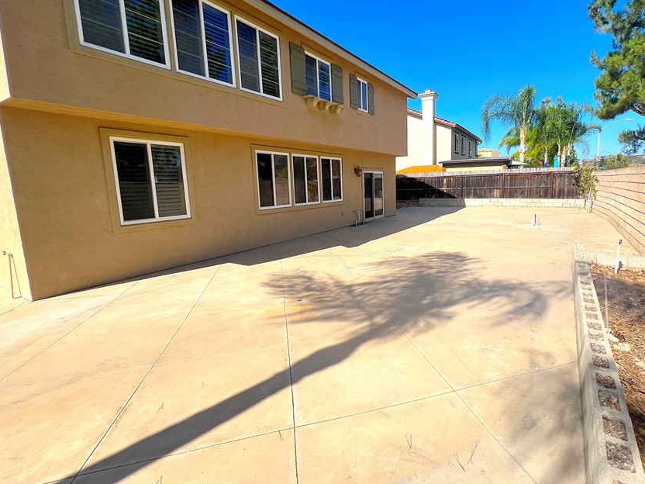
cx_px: 369
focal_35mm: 16
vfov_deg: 78.0
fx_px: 298
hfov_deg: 93.9
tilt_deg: -6.9
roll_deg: +2.0
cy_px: 226
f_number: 1.8
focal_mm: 1.57
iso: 32
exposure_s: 1/1647
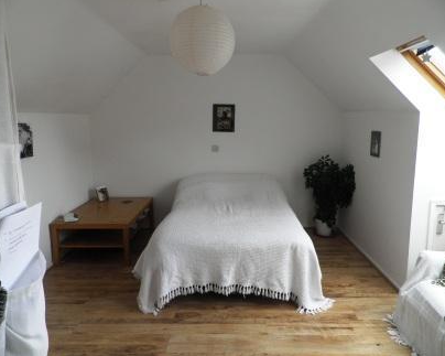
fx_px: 342
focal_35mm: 26
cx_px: 224
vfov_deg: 54.9
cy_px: 173
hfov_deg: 66.0
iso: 80
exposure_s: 1/30
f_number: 3.3
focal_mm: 4.3
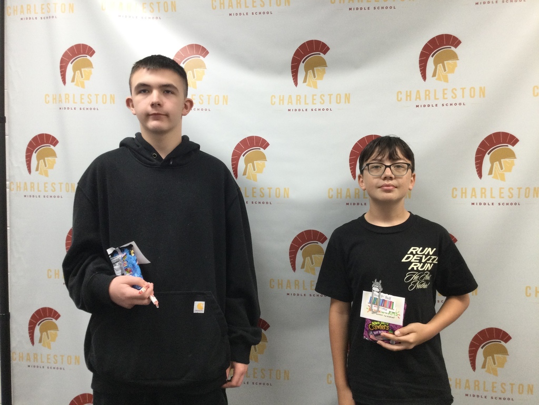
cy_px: 202
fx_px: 483
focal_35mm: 31
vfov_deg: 45.4
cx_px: 270
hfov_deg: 58.4
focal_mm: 3.3
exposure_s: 1/30
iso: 80
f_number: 2.4
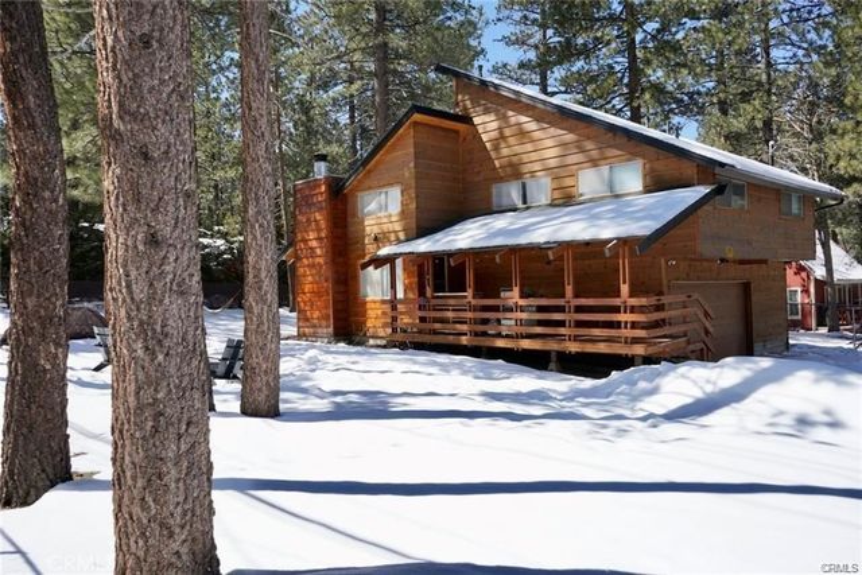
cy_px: 288
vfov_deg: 46.4
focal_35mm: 28
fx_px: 671
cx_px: 431
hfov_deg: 65.5
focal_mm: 28
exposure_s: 1/250
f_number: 8
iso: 100
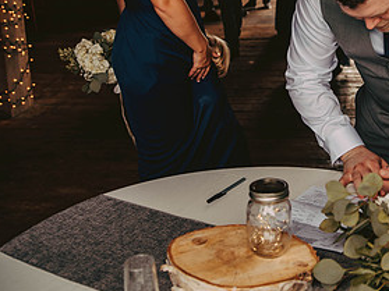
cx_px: 330
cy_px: 52
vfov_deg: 25.6
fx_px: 629
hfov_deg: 33.0
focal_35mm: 56
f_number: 2.8
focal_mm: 28
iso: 250
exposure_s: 1/200
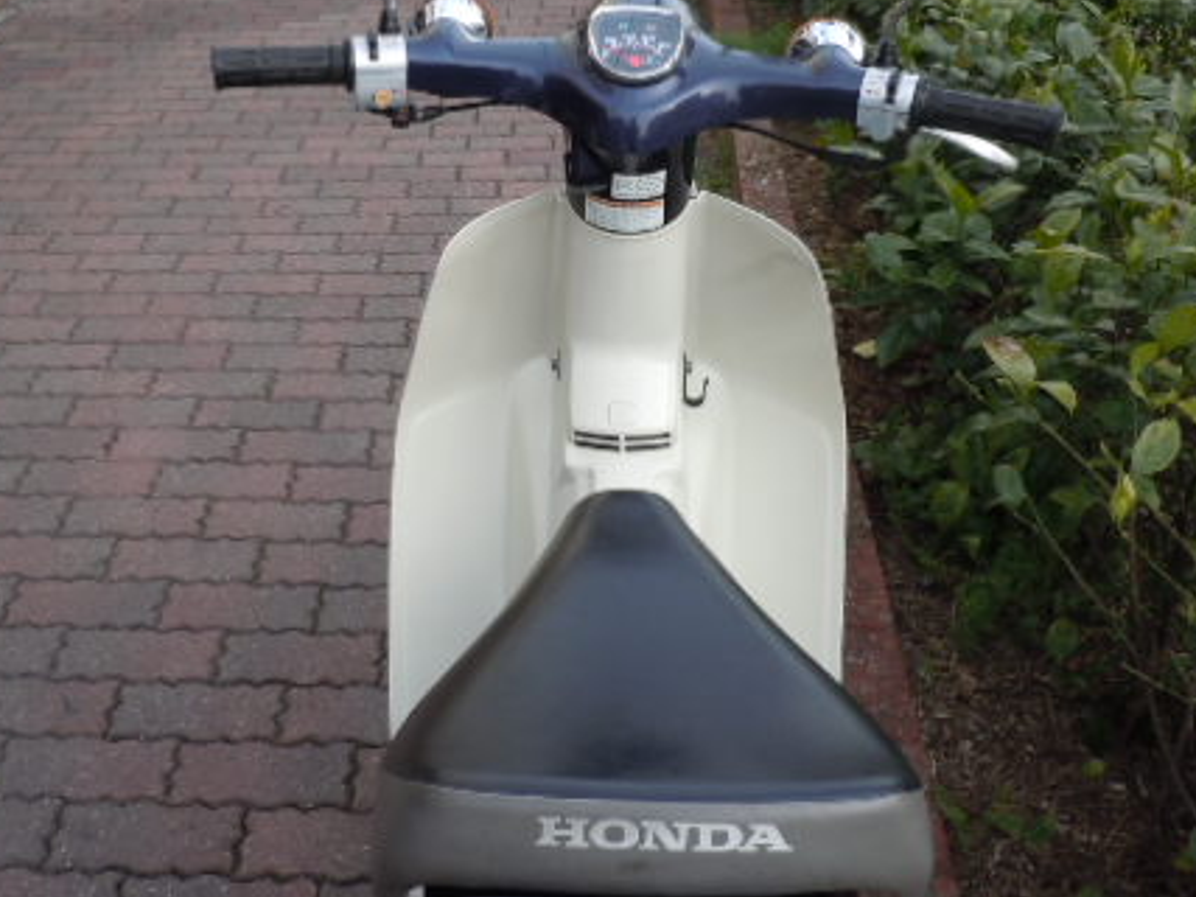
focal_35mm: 42
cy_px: 247
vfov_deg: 33.8
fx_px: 1451
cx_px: 543
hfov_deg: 44.8
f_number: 3.7
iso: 100
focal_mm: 5
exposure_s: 1/125
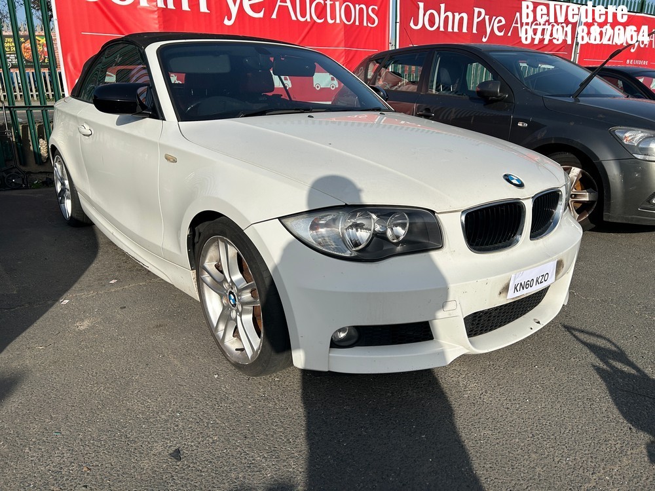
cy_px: 246
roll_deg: +2.6
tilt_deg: -18.4
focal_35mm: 26
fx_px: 492
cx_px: 328
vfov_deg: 53.1
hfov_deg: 67.3
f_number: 1.5
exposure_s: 1/6211
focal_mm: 5.7
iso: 50
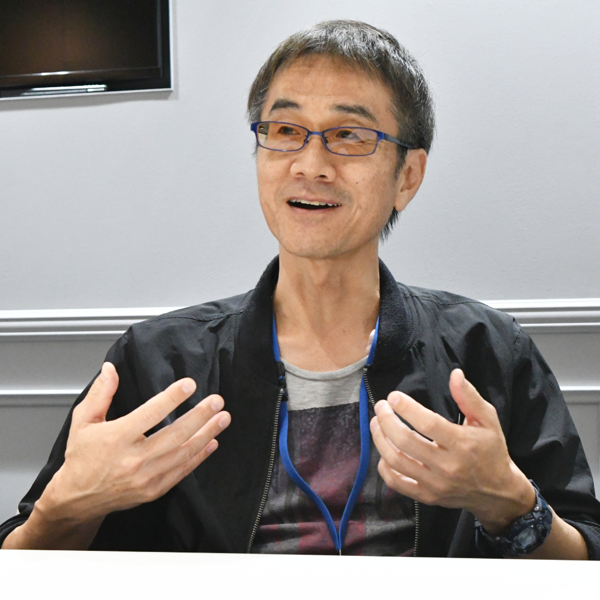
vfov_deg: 20.0
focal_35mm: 87
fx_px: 1699
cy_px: 301
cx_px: 362
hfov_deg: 20.0
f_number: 8
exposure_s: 1/125
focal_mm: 45
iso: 8000
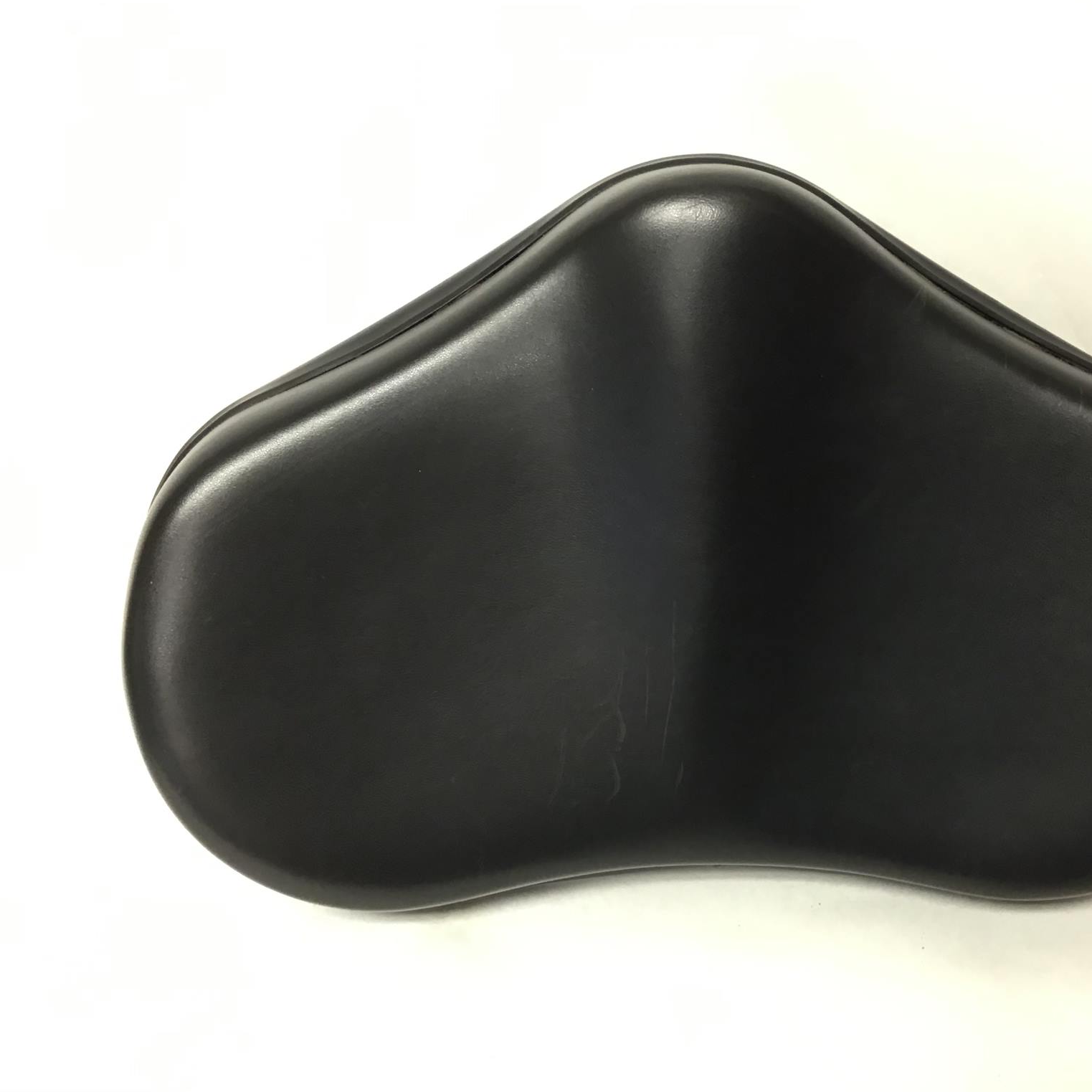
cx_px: 688
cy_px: 544
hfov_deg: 44.5
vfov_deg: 44.9
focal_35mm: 37
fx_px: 1321
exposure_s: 1/33
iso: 100
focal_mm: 3.3
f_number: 2.4
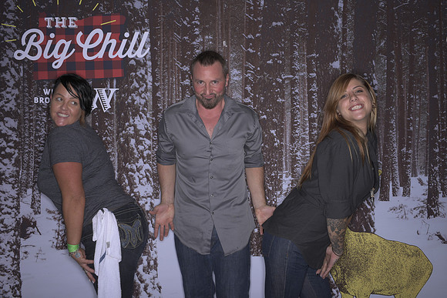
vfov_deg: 37.9
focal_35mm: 35
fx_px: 435
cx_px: 224
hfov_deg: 54.4
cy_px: 149
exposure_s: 1/250
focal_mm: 35
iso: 64
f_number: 11
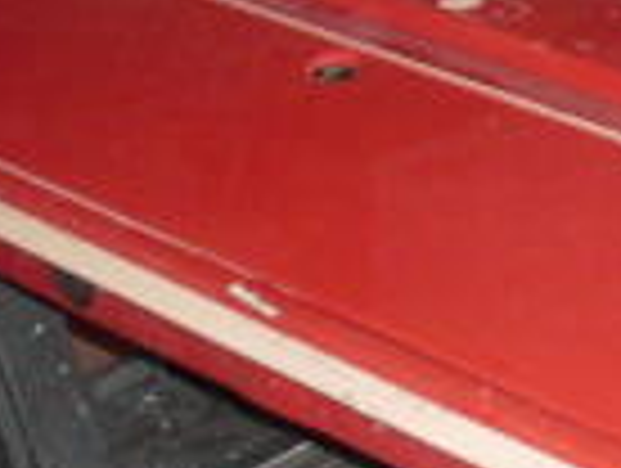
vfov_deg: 9.0
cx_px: 702
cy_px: 0
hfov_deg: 11.8
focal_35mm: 165
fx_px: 2965
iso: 240
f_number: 2.8
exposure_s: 1/45
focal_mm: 6.3
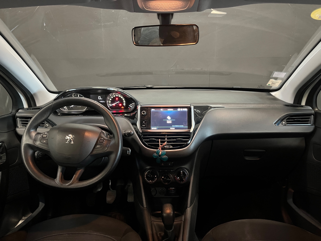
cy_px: 120
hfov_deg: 67.3
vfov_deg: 53.1
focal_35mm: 26
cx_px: 160
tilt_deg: -15.9
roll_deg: +0.8
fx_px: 241
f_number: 1.6
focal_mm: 5.1
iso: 640
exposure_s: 1/25
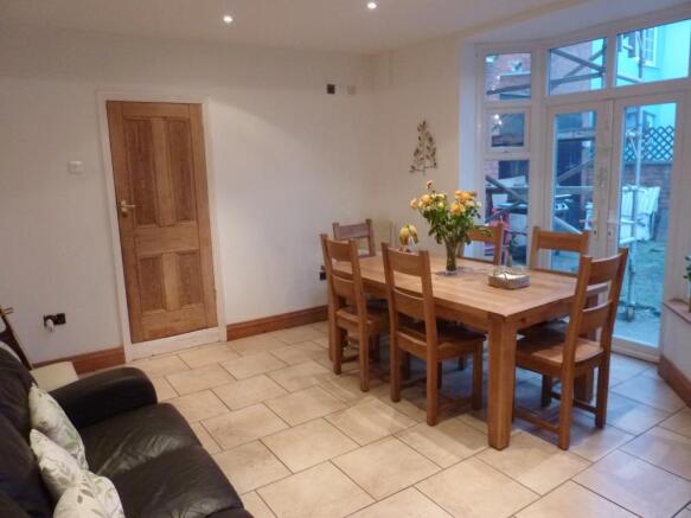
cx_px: 346
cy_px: 259
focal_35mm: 25
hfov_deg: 69.4
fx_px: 499
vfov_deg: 54.9
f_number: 3.3
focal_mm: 4.1
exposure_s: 1/13
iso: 400
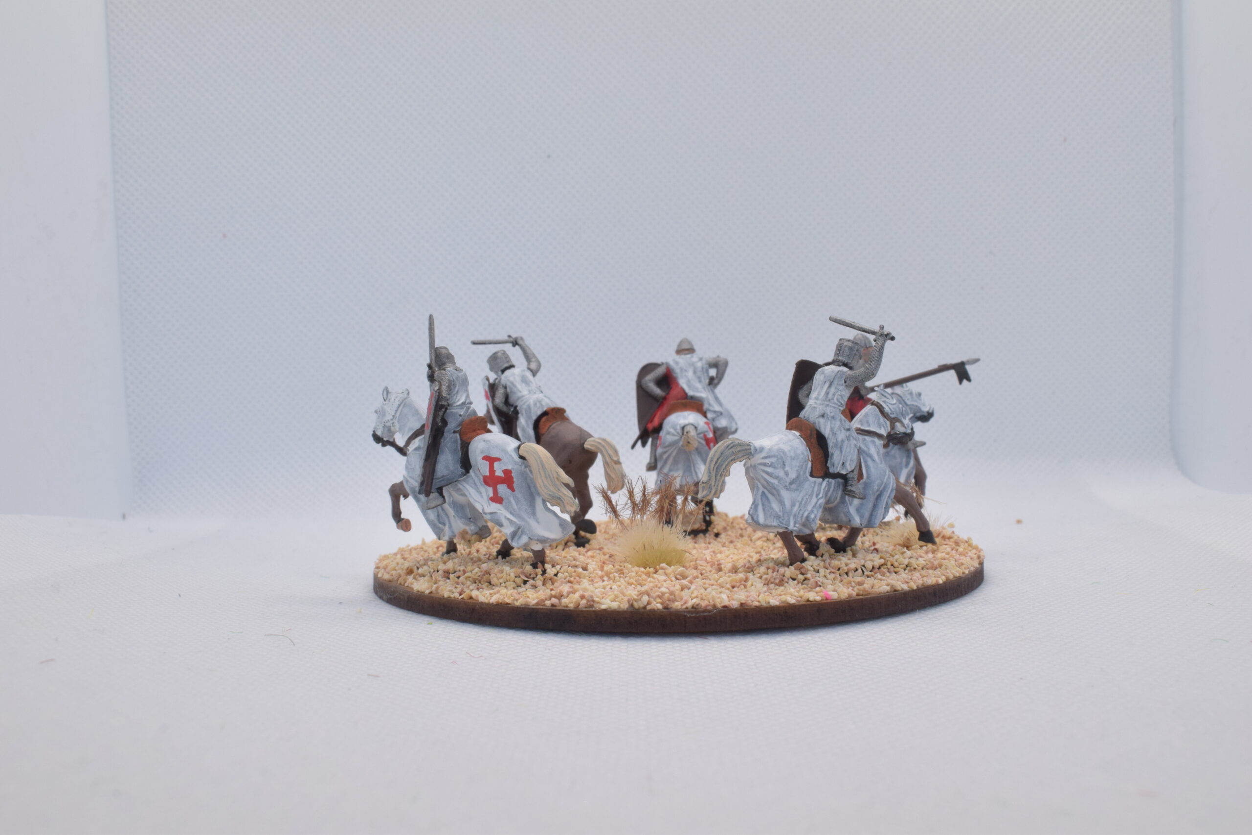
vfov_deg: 31.9
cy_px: 418
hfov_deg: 46.4
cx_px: 626
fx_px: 1461
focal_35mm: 42
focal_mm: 28
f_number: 18
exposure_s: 1/60
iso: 800
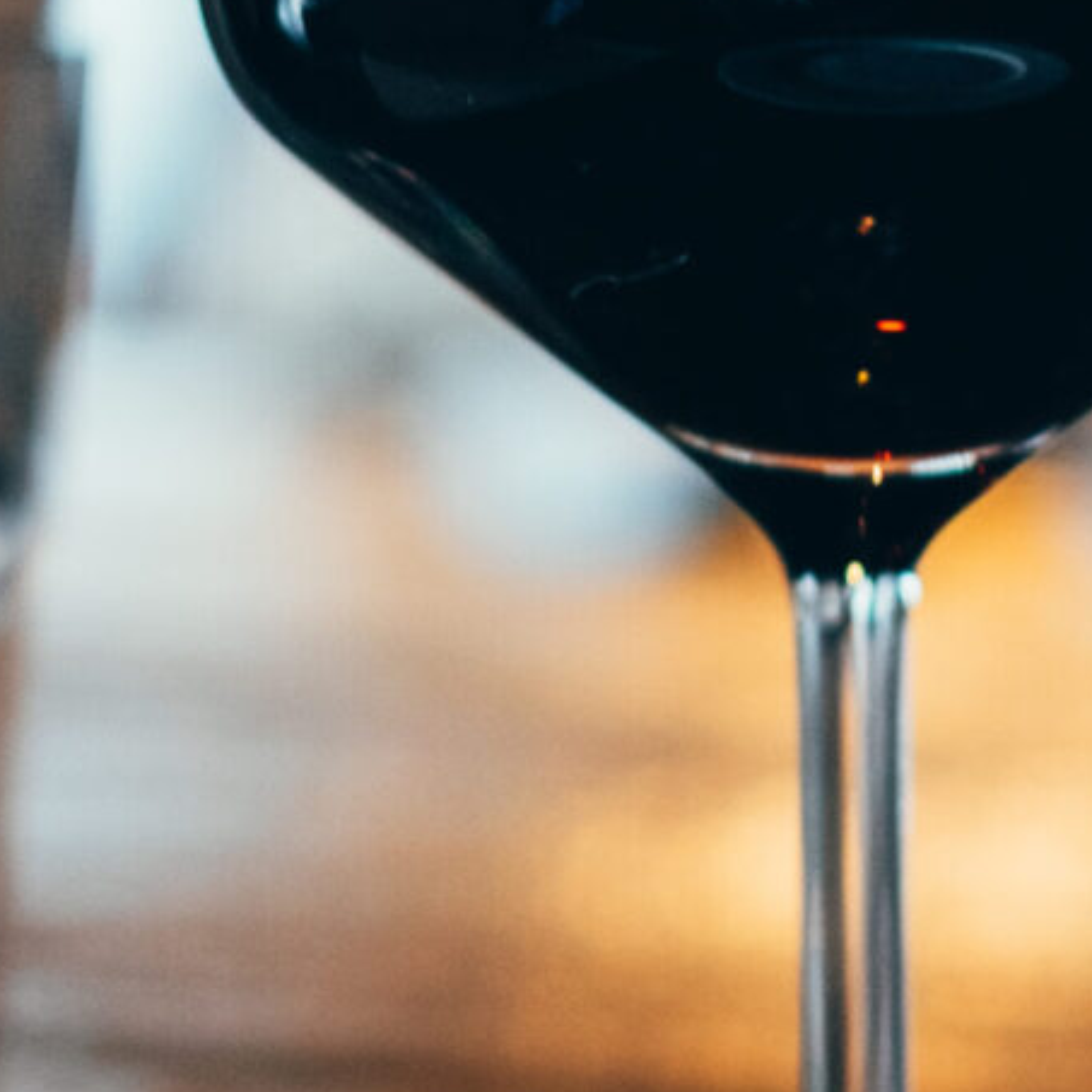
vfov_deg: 9.7
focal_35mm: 179
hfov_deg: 9.7
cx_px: 892
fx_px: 6389
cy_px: -5
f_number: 2
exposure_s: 1/125
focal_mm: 35
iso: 1000
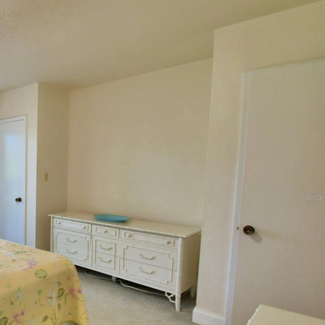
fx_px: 276
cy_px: 197
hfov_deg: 50.6
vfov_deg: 60.4
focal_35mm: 26
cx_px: 8
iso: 400
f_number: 4.5
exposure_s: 1/60
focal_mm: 10
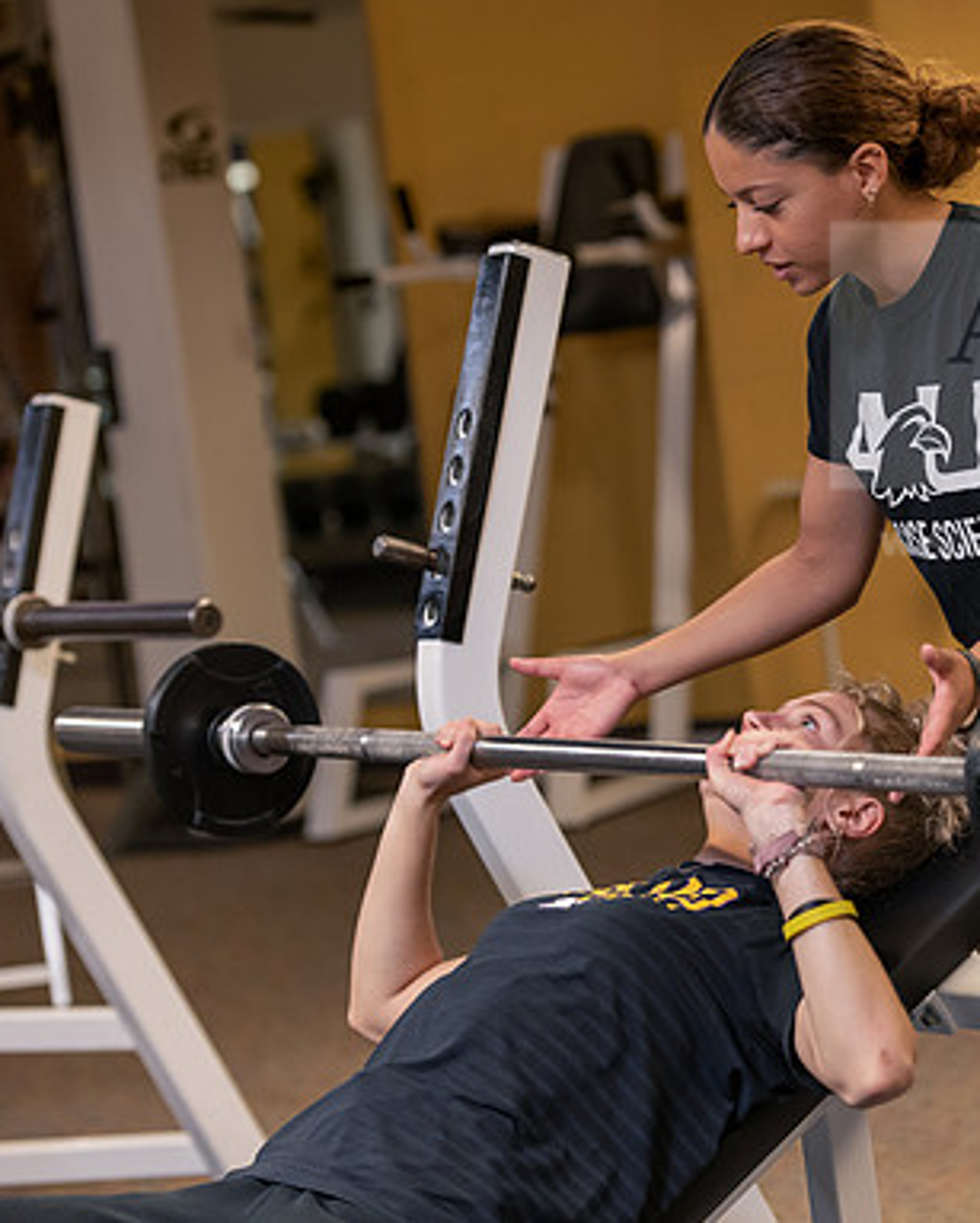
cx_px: 734
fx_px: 4889
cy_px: 608
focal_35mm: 135
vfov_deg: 14.3
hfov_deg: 11.4
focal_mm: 95
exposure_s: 1/200
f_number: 3.5
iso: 1000
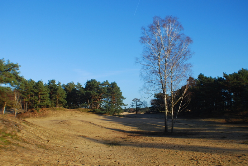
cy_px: 89
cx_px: 121
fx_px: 359
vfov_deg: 26.1
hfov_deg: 38.1
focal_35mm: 52
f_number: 5.6
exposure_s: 1/320
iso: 100
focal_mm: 30
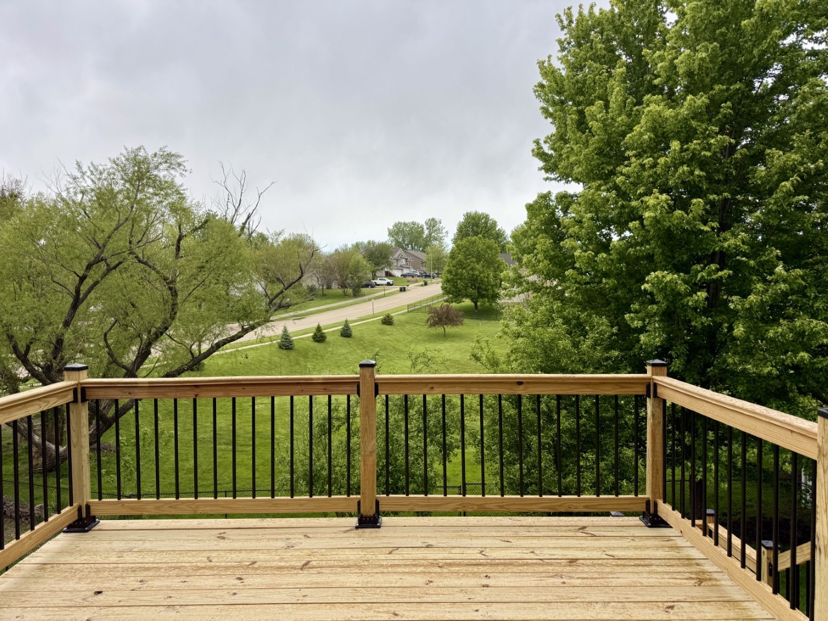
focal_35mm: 24
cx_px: 414
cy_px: 310
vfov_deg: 56.8
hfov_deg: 71.6
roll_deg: +0.0
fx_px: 574
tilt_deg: -1.7
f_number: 1.78
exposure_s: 1/955
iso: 80
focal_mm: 6.76
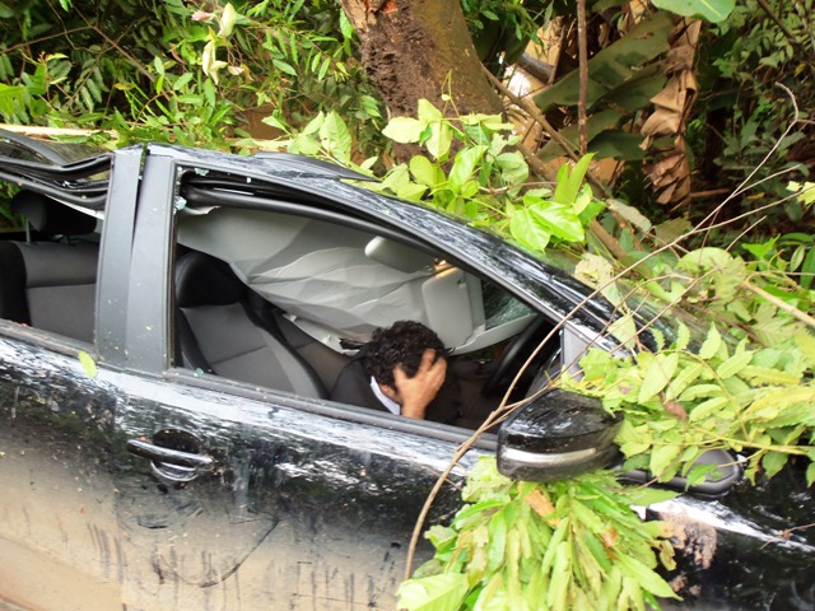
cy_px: 306
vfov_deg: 48.2
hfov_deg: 61.7
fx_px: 683
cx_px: 408
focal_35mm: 29
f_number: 3.4
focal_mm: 5.2
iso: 80
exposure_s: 1/30
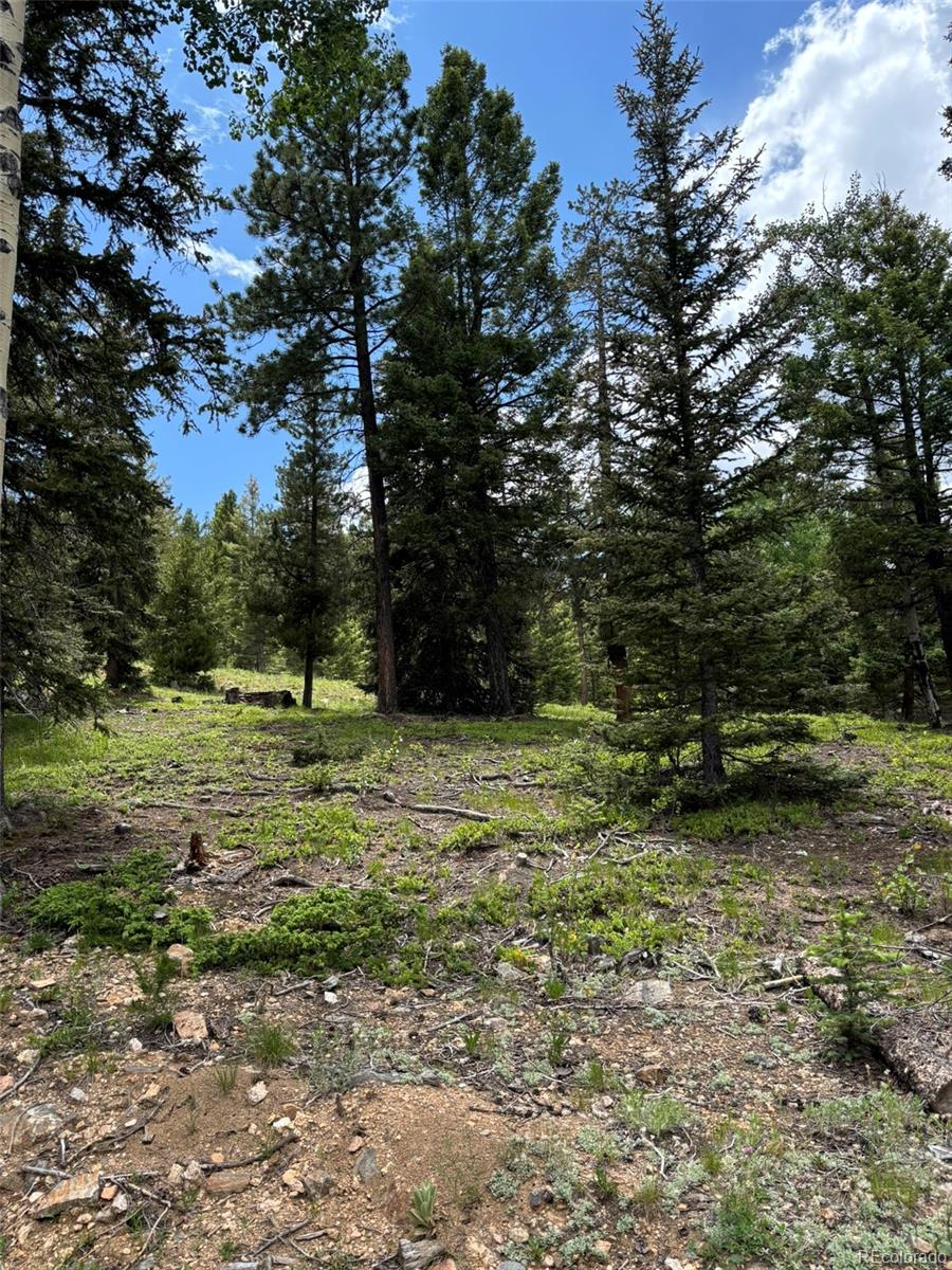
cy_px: 635
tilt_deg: +10.8
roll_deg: +2.6
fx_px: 953
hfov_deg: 53.1
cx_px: 476
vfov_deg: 67.3
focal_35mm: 26
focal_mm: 5.96
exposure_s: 1/1016
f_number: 1.6
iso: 50
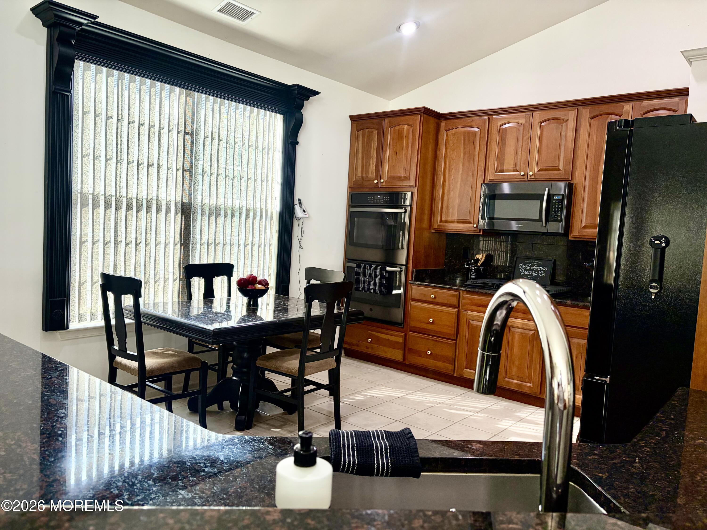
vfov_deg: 53.1
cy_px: 265
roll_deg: -2.1
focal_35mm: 26
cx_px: 354
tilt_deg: -3.5
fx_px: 531
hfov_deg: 67.3
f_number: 1.6
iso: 100
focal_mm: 5.96
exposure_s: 1/133
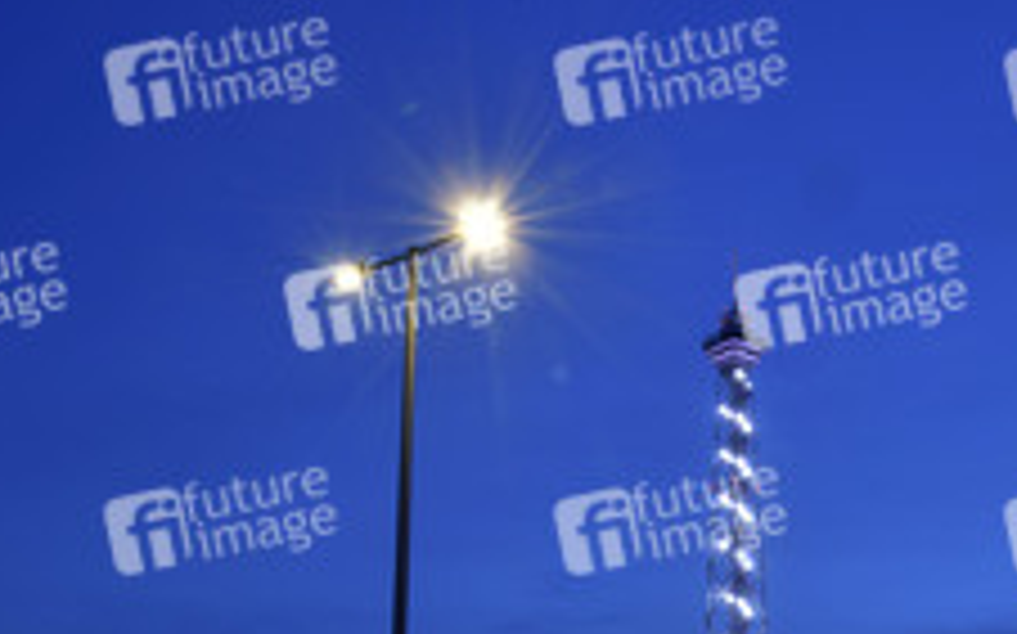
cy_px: 634
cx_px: 731
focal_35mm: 63
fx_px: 1745
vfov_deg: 20.0
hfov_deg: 32.0
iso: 100
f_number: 20
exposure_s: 6
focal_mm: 31
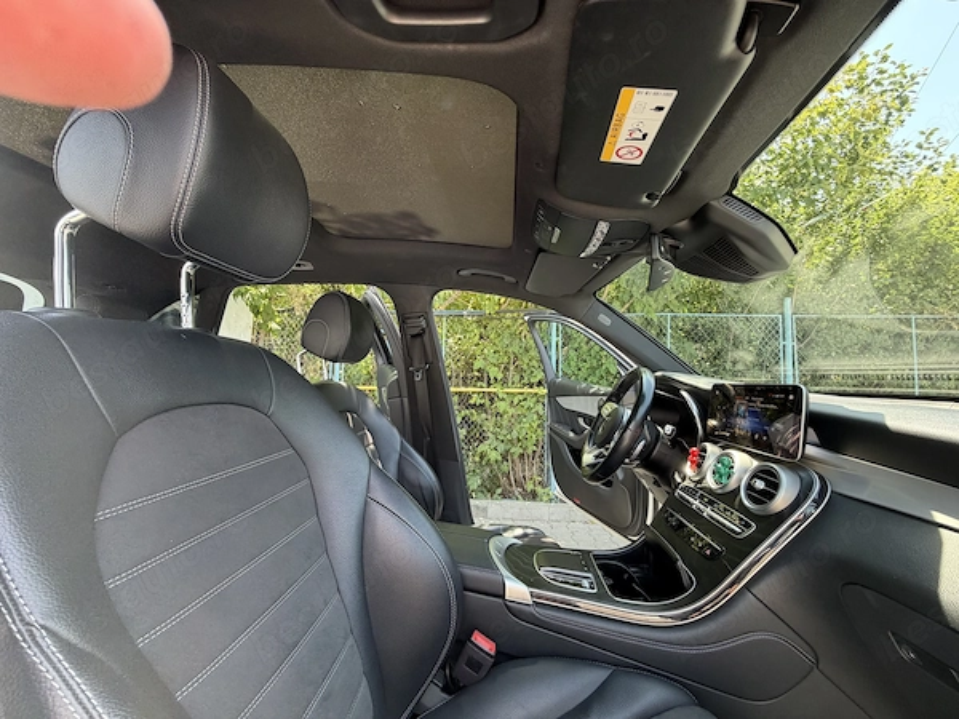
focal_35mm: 14
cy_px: 360
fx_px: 388
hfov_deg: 102.1
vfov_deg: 85.7
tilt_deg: +3.3
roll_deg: +0.1
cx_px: 480
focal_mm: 2.22
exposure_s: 1/121
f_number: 2.2
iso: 125
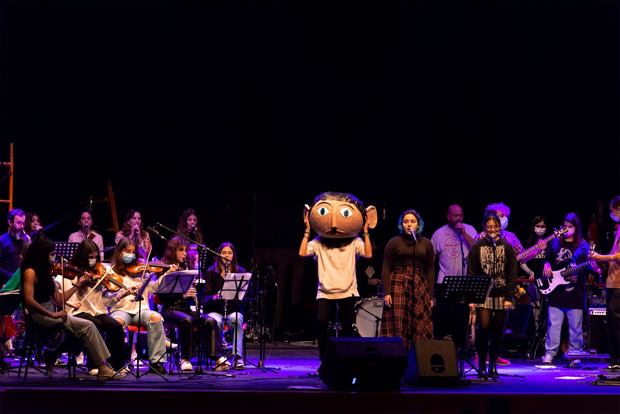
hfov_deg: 17.1
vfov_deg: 11.4
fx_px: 2068
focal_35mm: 120
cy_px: 207
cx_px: 310
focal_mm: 120
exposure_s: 1/80
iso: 4000
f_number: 4
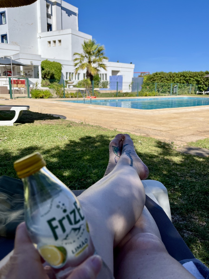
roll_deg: -3.2
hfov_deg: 53.1
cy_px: 140
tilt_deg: -12.6
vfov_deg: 67.3
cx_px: 104
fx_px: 209
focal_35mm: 26
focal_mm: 5.1
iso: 50
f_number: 1.6
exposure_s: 1/5076
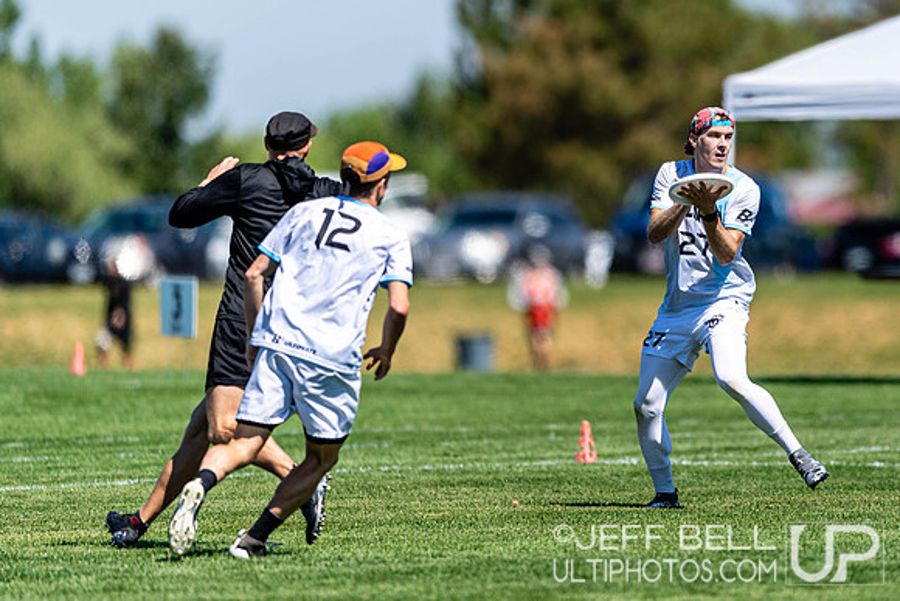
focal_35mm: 632
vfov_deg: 2.2
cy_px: 221
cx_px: 709
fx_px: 15792
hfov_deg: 3.3
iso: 100
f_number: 2.8
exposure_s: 1/3200
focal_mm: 400
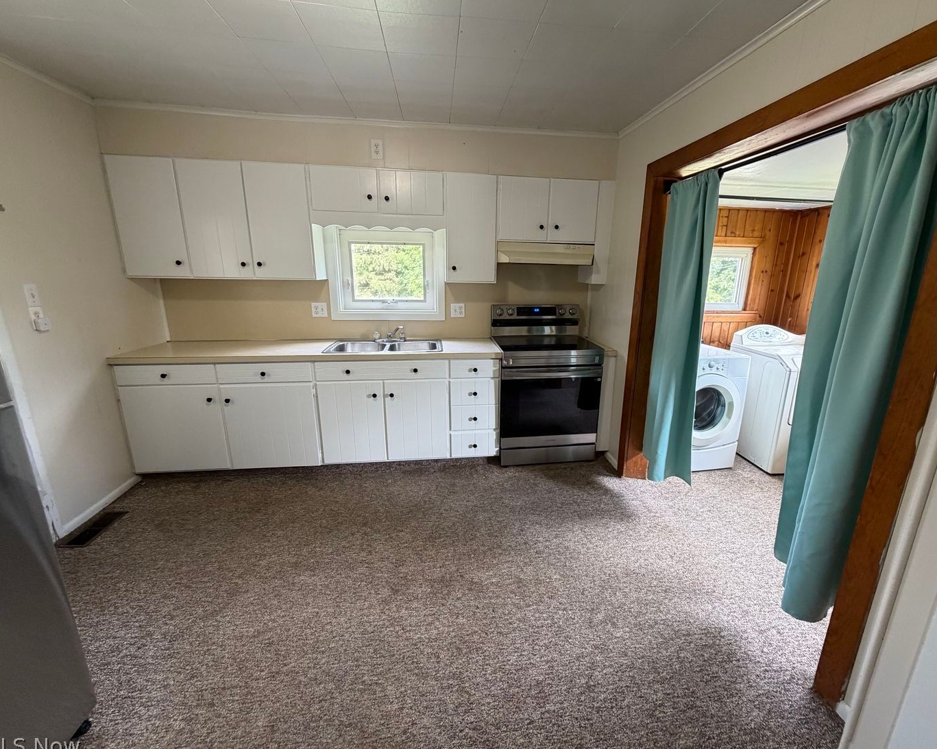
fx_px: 416
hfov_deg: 96.7
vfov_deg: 84.0
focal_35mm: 15
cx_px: 489
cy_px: 379
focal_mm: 2.22
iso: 250
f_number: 2.2
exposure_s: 1/60
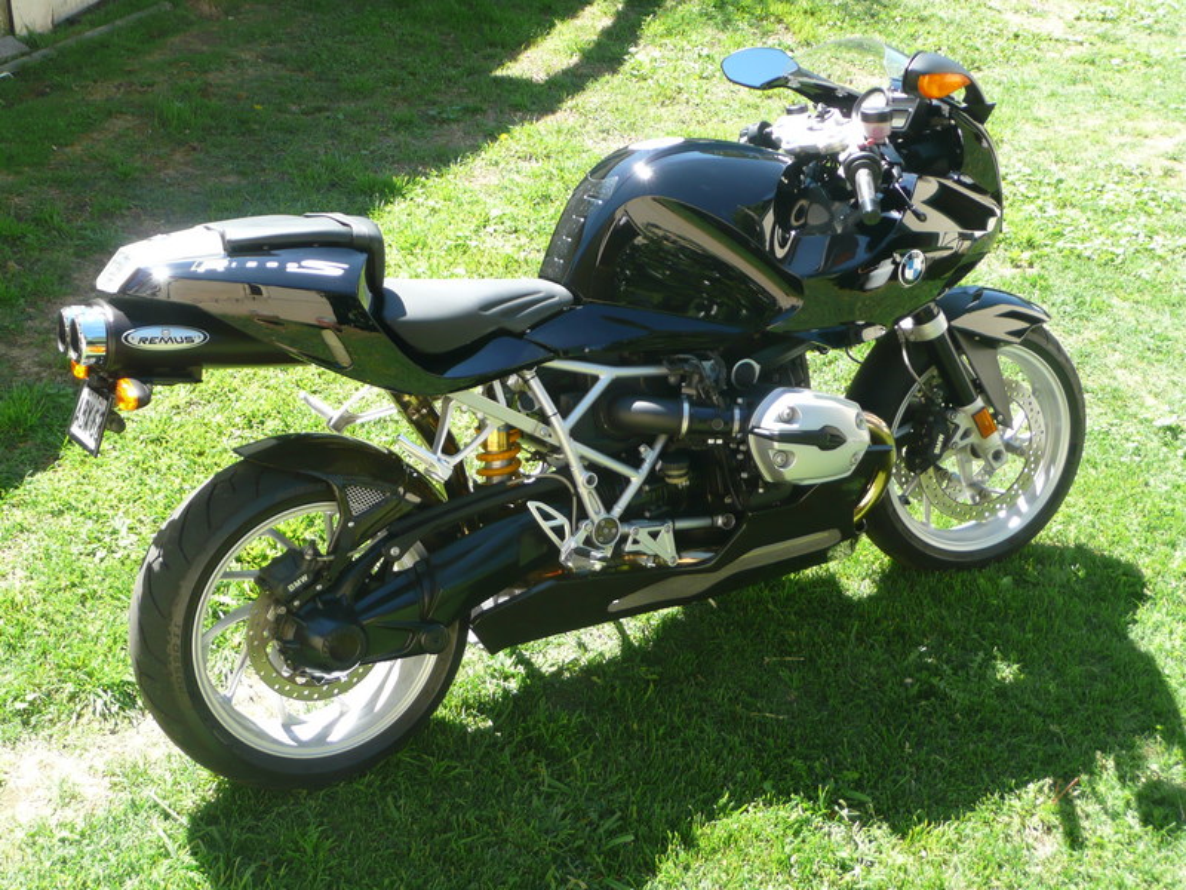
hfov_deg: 38.2
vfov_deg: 29.1
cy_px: 445
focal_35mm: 50
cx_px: 593
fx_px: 1713
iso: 100
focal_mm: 8.2
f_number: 4.2
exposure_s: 1/125
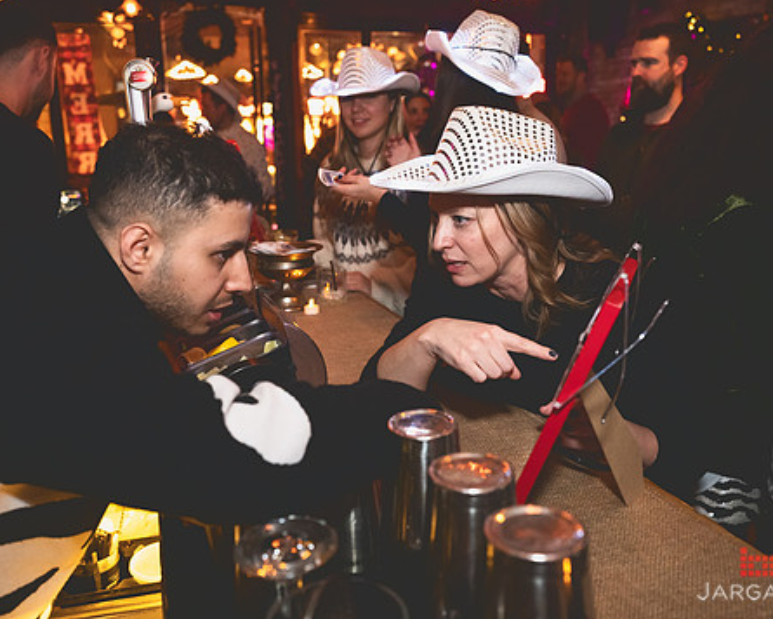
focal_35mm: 30
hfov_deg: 58.7
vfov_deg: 48.5
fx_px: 686
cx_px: 360
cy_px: 302
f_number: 3.2
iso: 3200
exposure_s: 1/100
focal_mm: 24
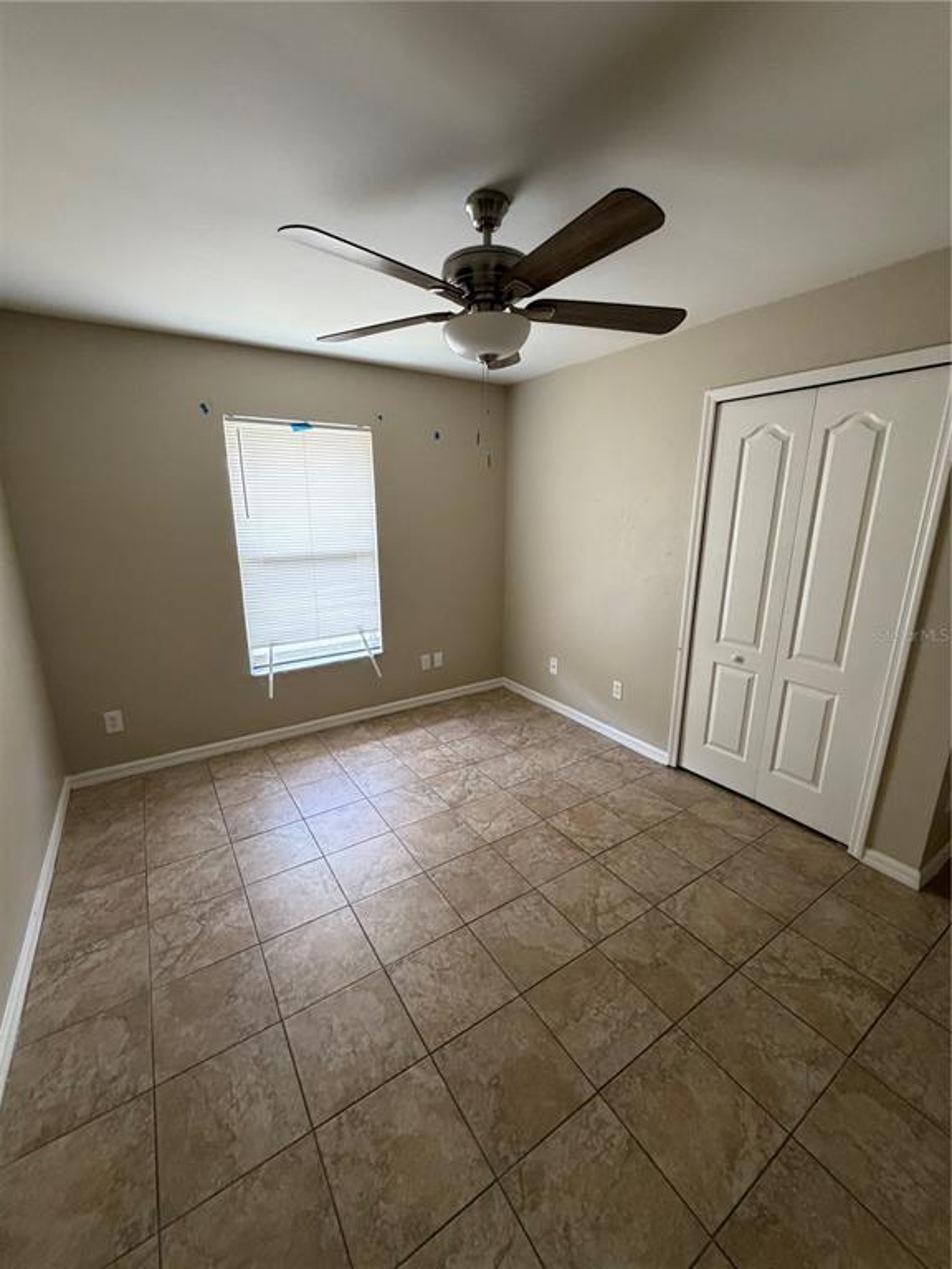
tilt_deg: -13.4
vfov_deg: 102.1
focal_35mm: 14
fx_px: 513
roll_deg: -0.6
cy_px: 634
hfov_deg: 85.7
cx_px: 476
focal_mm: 2.22
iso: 320
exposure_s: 1/71
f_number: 2.2
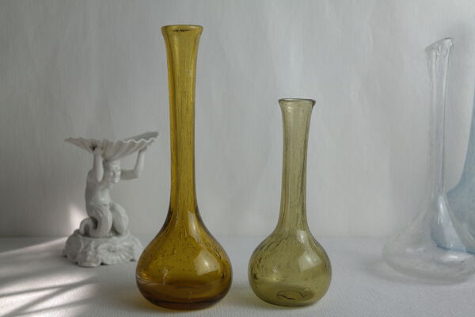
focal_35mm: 53
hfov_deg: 37.5
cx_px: 238
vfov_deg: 25.5
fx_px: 699
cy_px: 158
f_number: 4.5
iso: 200
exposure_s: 1/100
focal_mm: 35
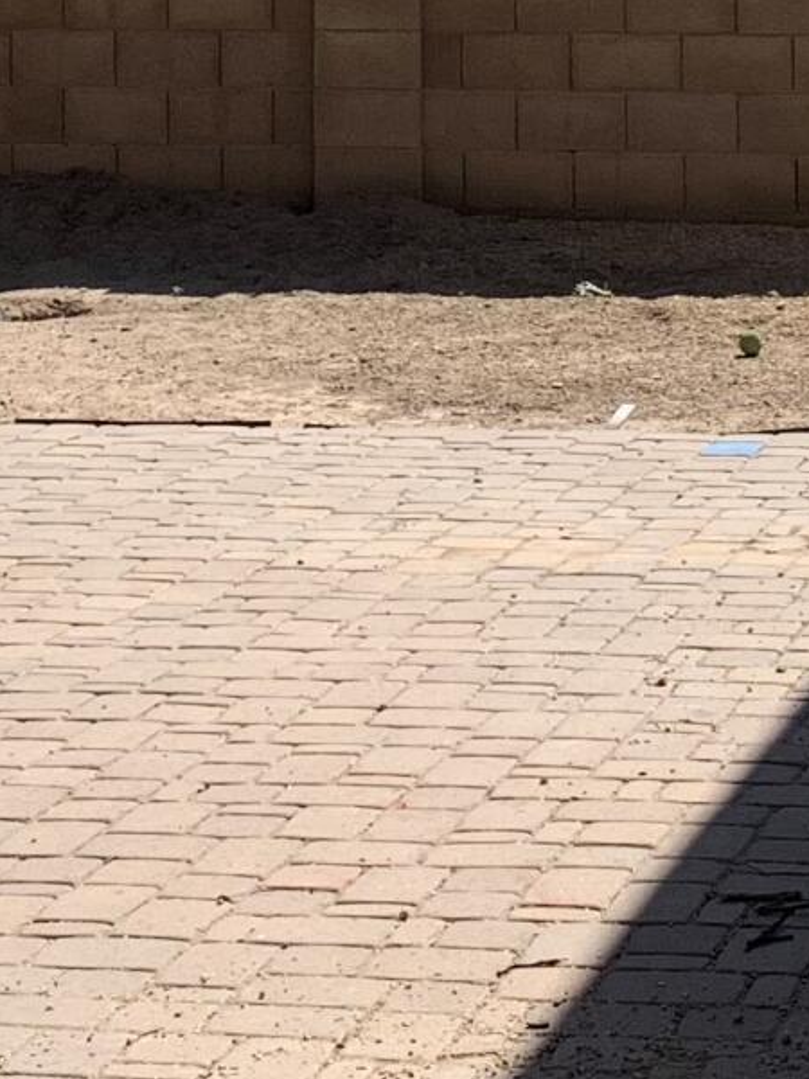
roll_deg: +1.0
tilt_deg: +1.8
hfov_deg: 11.4
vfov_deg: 14.6
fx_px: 4051
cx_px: 622
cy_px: -264
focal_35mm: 130
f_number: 1.8
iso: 25
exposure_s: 1/2160
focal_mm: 4.25
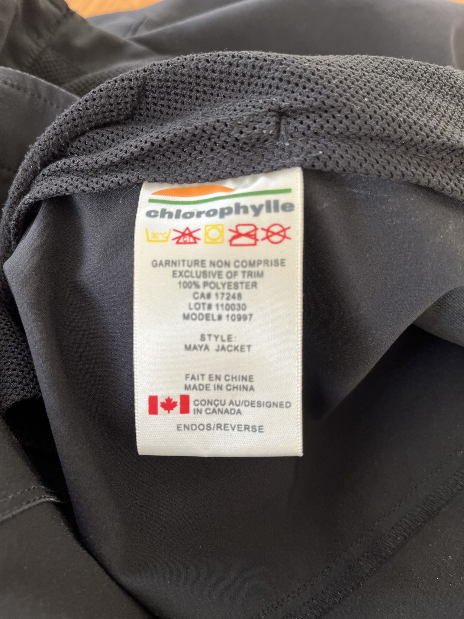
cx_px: 232
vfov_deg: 67.3
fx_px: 465
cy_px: 310
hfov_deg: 53.1
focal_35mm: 26
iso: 64
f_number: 1.6
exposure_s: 1/60
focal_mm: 5.1
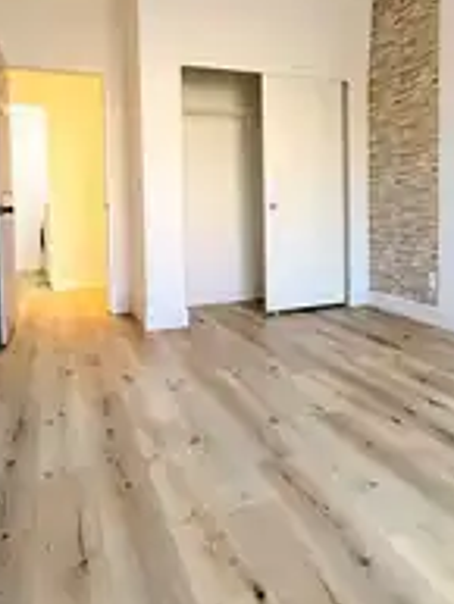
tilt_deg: -0.8
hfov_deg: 48.0
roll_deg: +0.7
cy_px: 228
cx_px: 272
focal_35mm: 29
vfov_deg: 60.8
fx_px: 507
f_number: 2.2
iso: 320
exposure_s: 1/120
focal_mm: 2.22
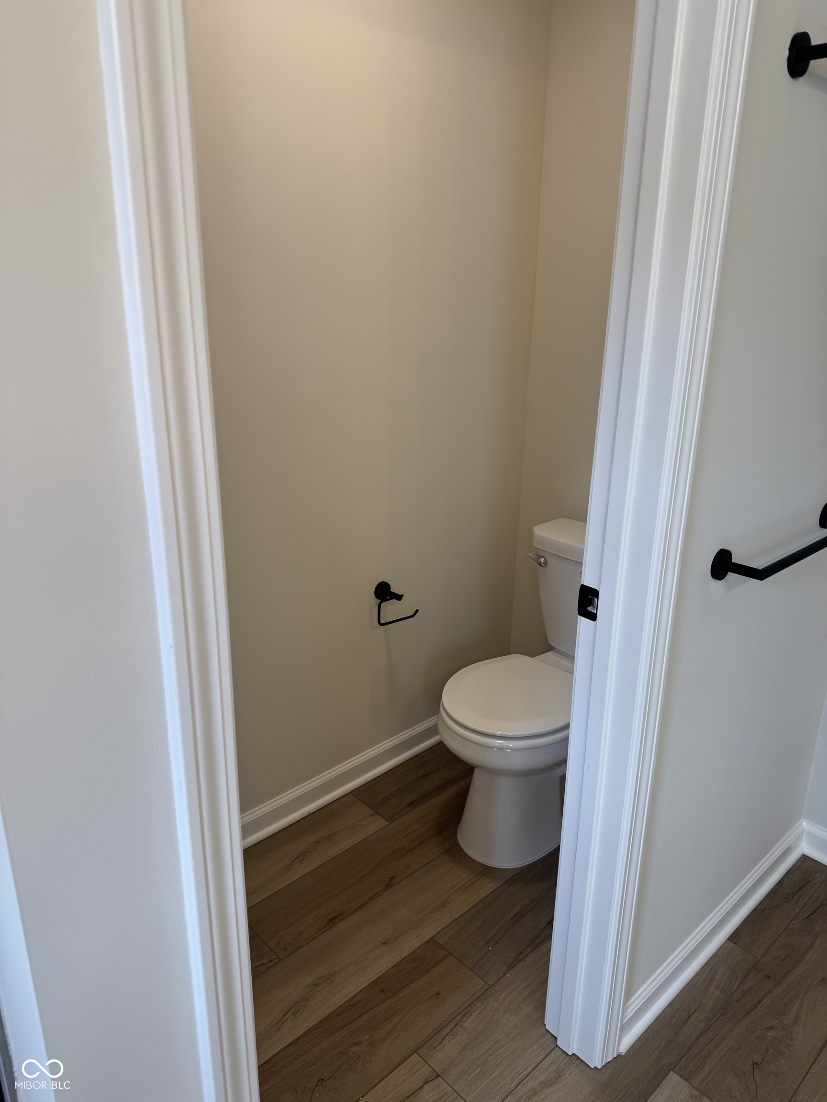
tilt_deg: -18.9
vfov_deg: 71.6
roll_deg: -1.0
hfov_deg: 56.8
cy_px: 551
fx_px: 765
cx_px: 414
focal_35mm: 24
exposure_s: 1/120
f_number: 1.78
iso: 80
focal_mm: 6.76
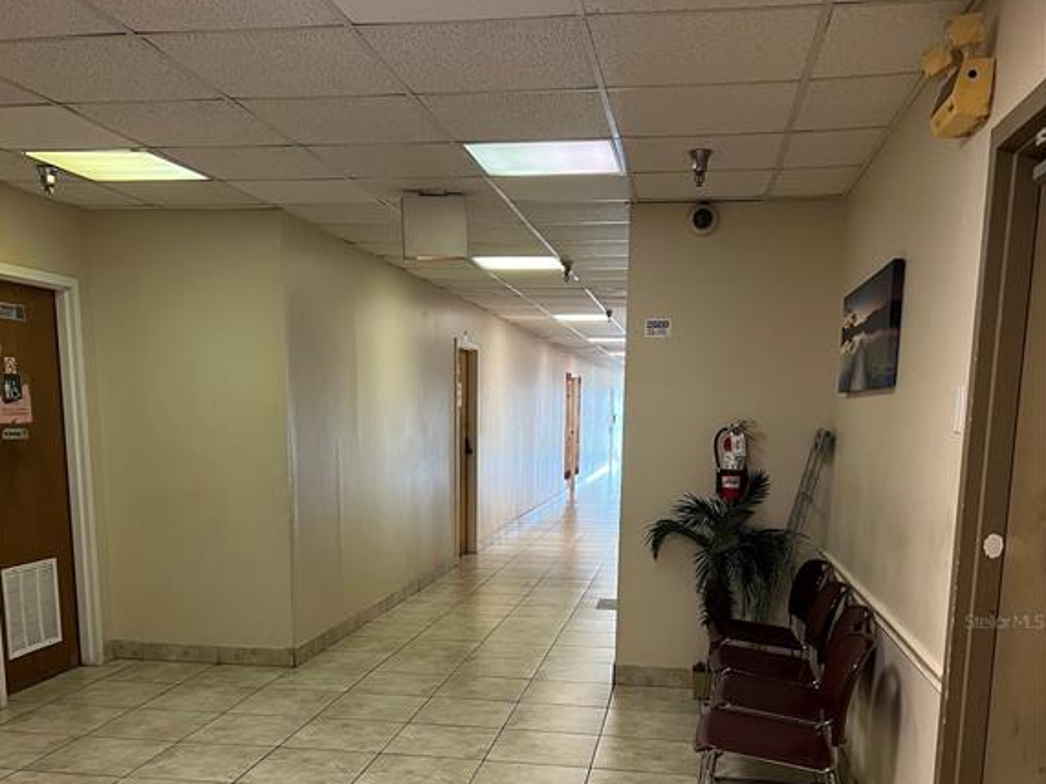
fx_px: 1057
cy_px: 621
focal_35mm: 35
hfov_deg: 52.6
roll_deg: -1.2
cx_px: 520
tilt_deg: -10.7
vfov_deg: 39.2
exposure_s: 1/60
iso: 160
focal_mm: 5.7
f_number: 1.5
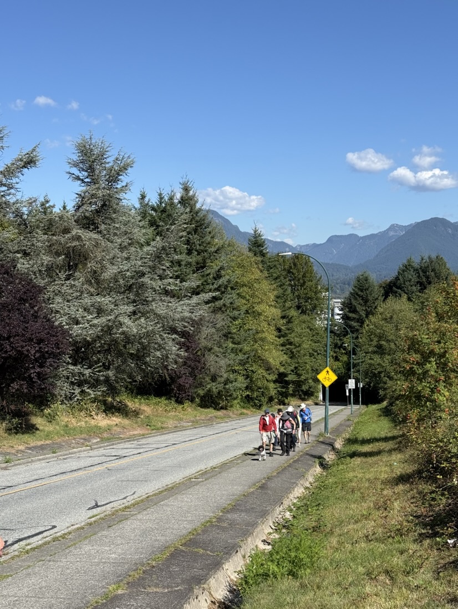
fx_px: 846
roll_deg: +1.0
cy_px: 304
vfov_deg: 39.6
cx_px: 229
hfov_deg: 30.3
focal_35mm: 48
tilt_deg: +0.2
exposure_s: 1/4329
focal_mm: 6.76
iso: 64
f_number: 1.78
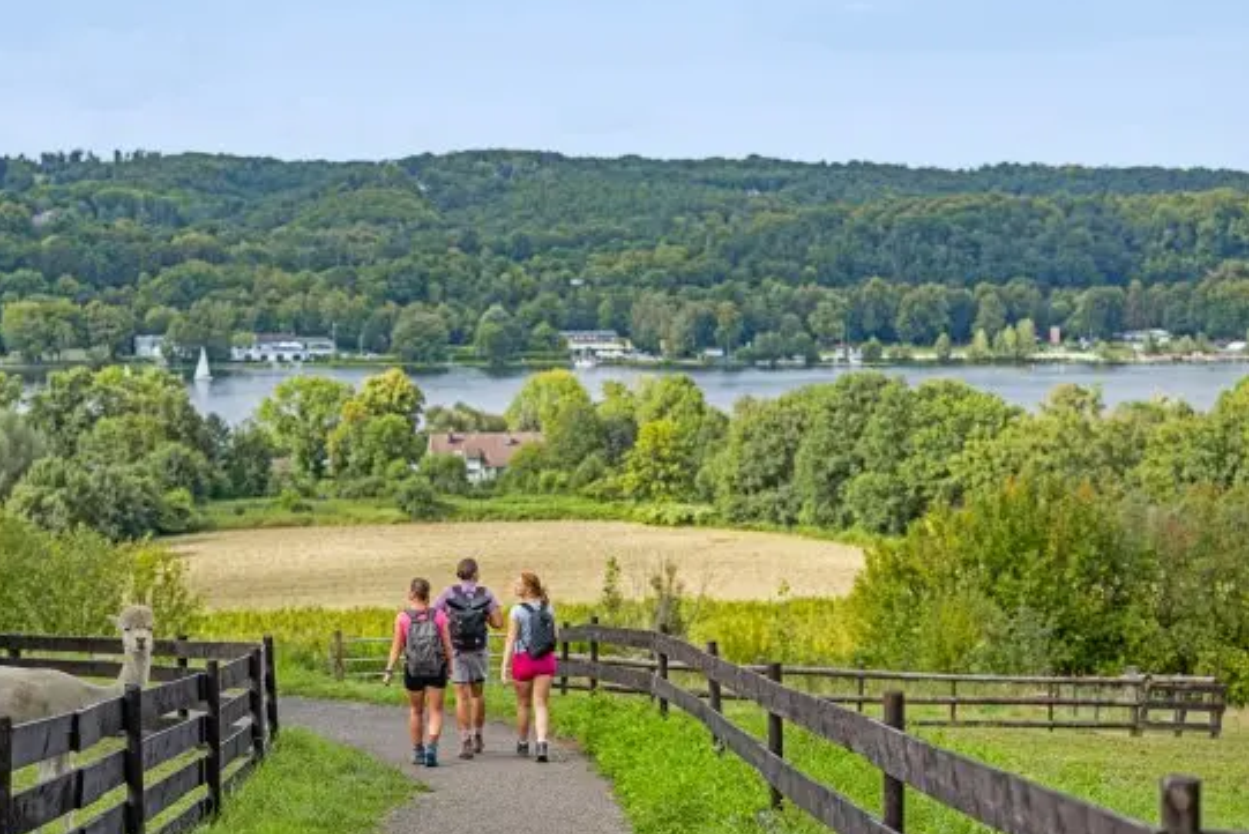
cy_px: 430
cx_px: 489
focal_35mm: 61
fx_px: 2117
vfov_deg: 22.3
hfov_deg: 32.8
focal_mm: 50
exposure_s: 1/500
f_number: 2.2
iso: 32
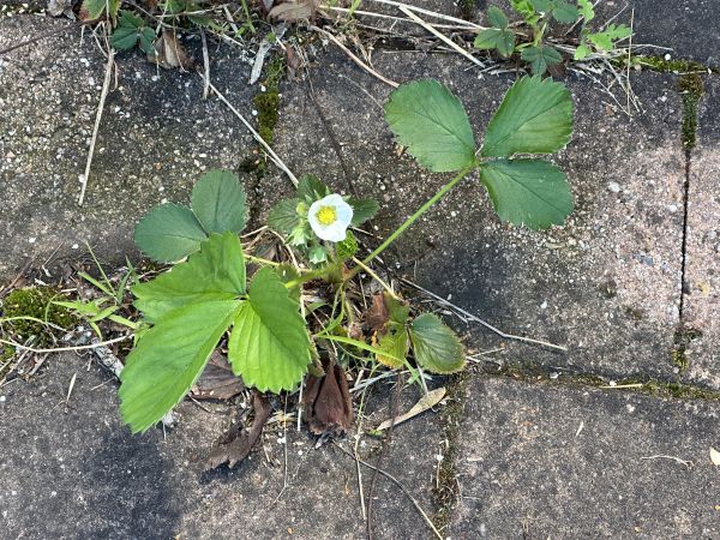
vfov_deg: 19.1
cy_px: 270
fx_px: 1602
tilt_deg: -60.5
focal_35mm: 77
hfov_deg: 25.3
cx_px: 360
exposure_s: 1/99
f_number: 2.8
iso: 80
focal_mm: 9
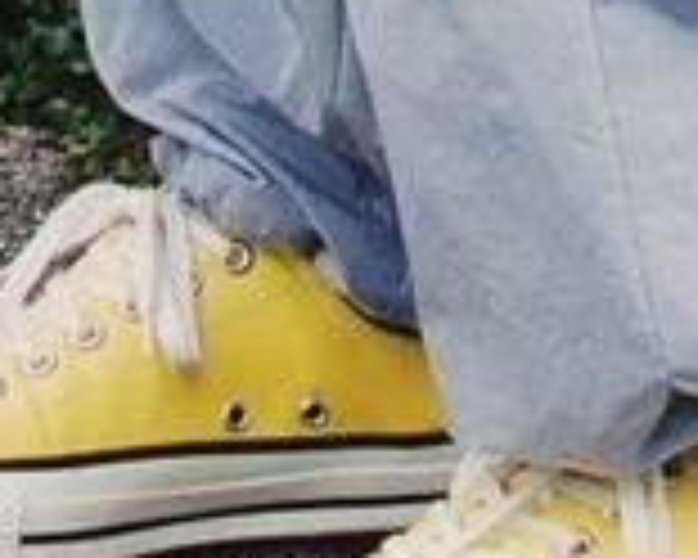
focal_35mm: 381
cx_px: 311
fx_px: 7863
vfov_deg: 3.9
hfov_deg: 5.1
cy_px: -1390
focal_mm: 35
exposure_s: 1/250
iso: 800
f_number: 8
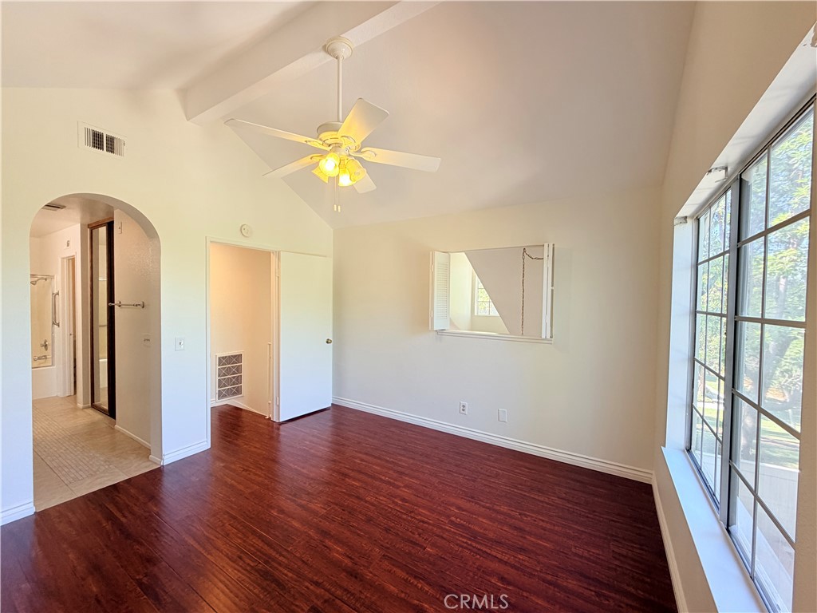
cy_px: 306
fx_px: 330
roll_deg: +0.1
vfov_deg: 85.7
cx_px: 408
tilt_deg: -0.9
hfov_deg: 102.1
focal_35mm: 14
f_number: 2.2
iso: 125
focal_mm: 2.22
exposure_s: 1/120
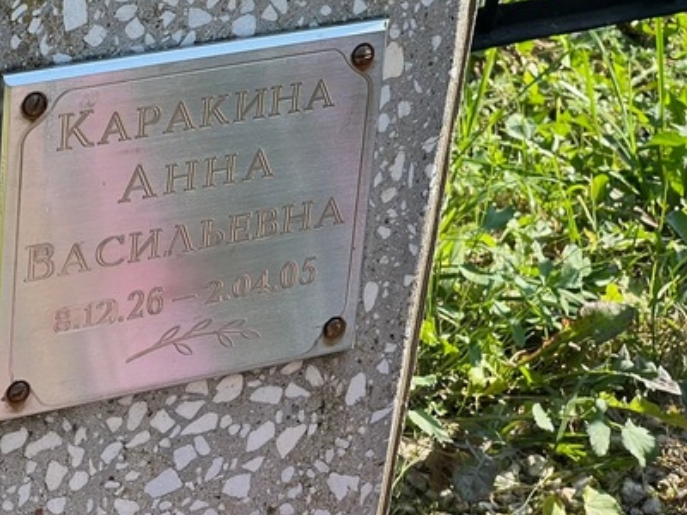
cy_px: 227
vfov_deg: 9.6
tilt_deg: -25.7
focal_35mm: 154
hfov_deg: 12.8
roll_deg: -3.3
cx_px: 206
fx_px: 3056
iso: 32
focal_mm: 9
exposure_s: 1/231
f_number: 2.8
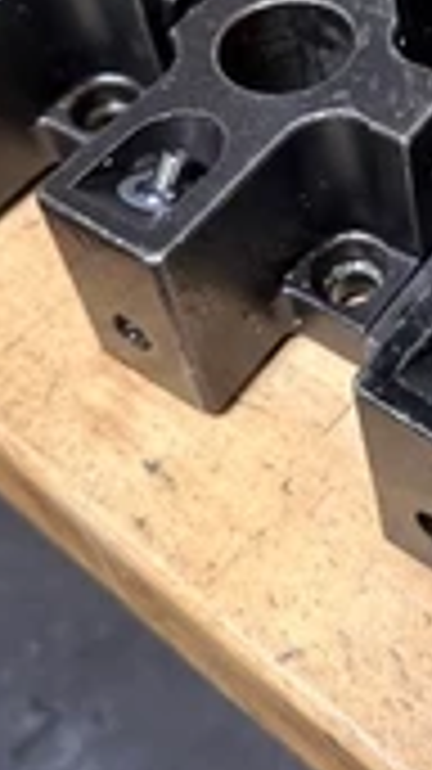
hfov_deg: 18.5
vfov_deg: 32.1
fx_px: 1244
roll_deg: +1.1
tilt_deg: -42.0
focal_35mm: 61
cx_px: 540
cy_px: 27
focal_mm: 6.86
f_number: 1.78
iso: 250
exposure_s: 1/60
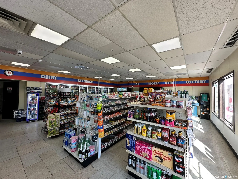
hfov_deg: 102.1
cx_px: 119
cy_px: 90
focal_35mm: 14
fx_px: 96
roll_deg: -1.1
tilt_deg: +2.3
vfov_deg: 85.7
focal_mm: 2.22
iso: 50
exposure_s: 1/99
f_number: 2.2
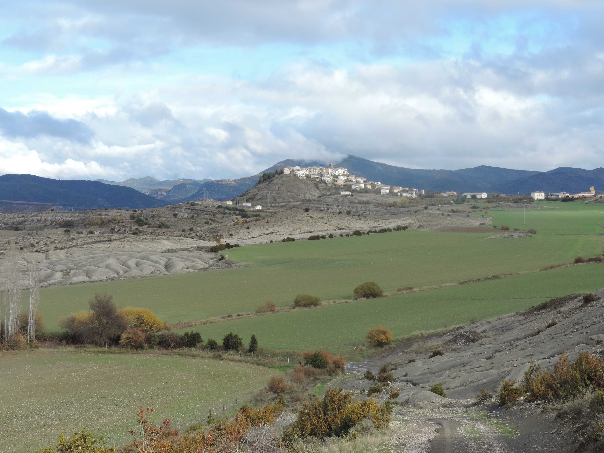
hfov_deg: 37.5
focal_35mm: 51
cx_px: 311
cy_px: 213
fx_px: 890
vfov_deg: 28.6
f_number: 3.5
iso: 80
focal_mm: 8.3
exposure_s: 1/400
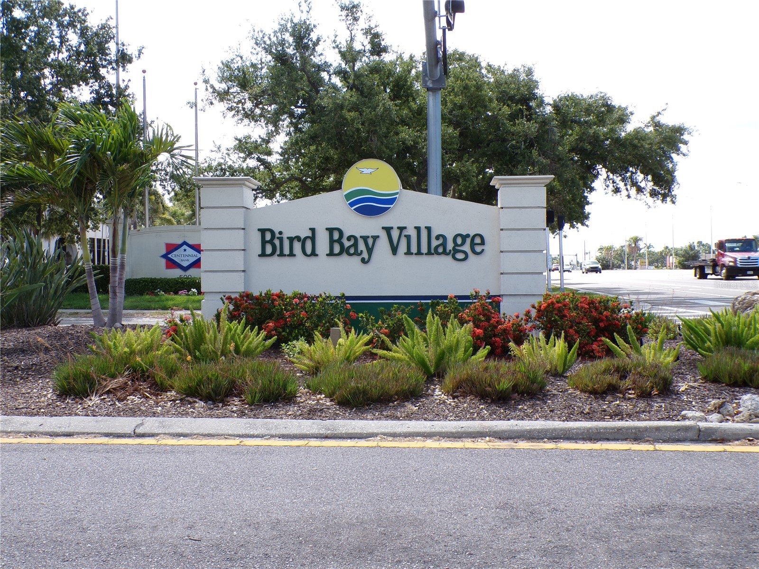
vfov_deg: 38.7
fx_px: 811
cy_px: 284
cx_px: 380
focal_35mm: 37
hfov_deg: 50.1
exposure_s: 1/250
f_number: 4.9
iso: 100
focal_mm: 6.6
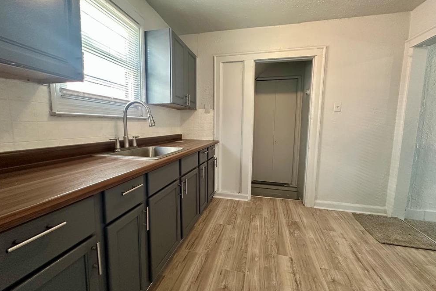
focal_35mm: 15
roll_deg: -0.6
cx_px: 215
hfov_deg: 100.4
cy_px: 145
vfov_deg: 77.3
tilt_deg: -6.3
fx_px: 182
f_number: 2.2
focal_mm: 2.22
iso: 400
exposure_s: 1/60
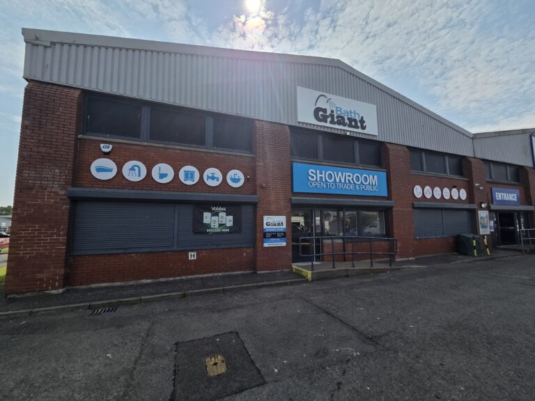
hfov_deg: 106.2
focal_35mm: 13
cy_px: 200
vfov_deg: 89.9
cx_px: 268
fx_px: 201
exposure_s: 1/3647
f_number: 2.2
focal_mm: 2.2
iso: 50
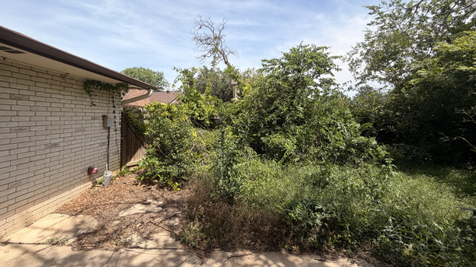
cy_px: 113
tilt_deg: +2.0
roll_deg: -0.4
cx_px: 234
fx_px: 202
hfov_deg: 99.4
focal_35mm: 16
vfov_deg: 66.7
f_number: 2.2
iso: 25
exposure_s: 1/770
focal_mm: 2.22
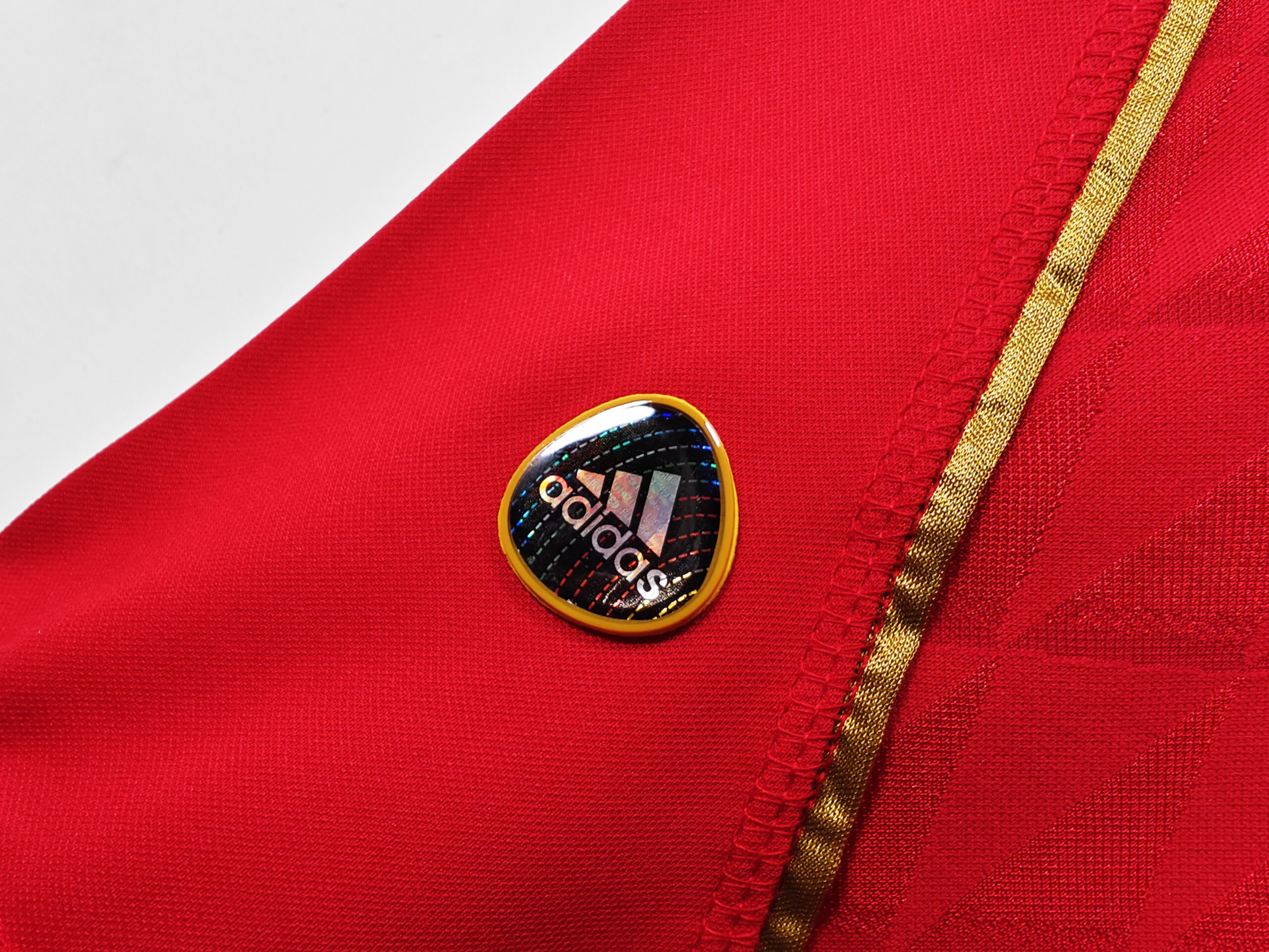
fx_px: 843
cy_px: 476
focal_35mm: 23
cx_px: 634
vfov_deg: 58.9
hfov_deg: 73.9
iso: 64
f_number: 2.2
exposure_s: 1/50
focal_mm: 2.59
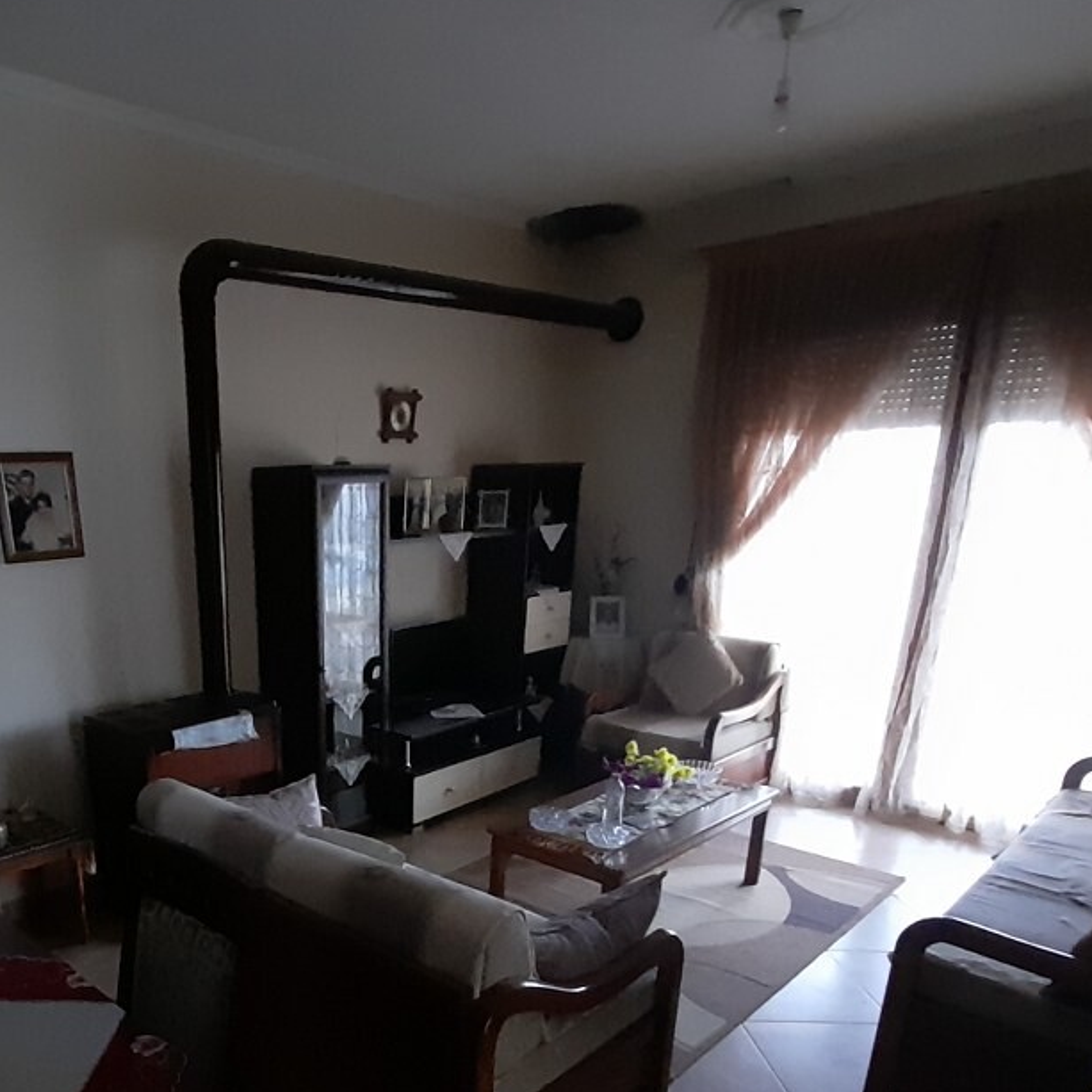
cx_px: 312
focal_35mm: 24
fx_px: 857
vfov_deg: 62.5
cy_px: 771
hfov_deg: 62.3
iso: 640
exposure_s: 1/10
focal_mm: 1.42
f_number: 2.2
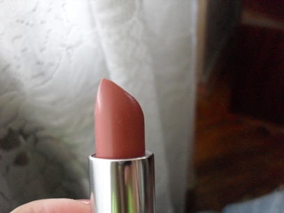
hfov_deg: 49.0
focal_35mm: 38
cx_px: 142
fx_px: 312
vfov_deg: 37.7
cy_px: 106
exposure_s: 1/15
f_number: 2.8
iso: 320
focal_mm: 6.3
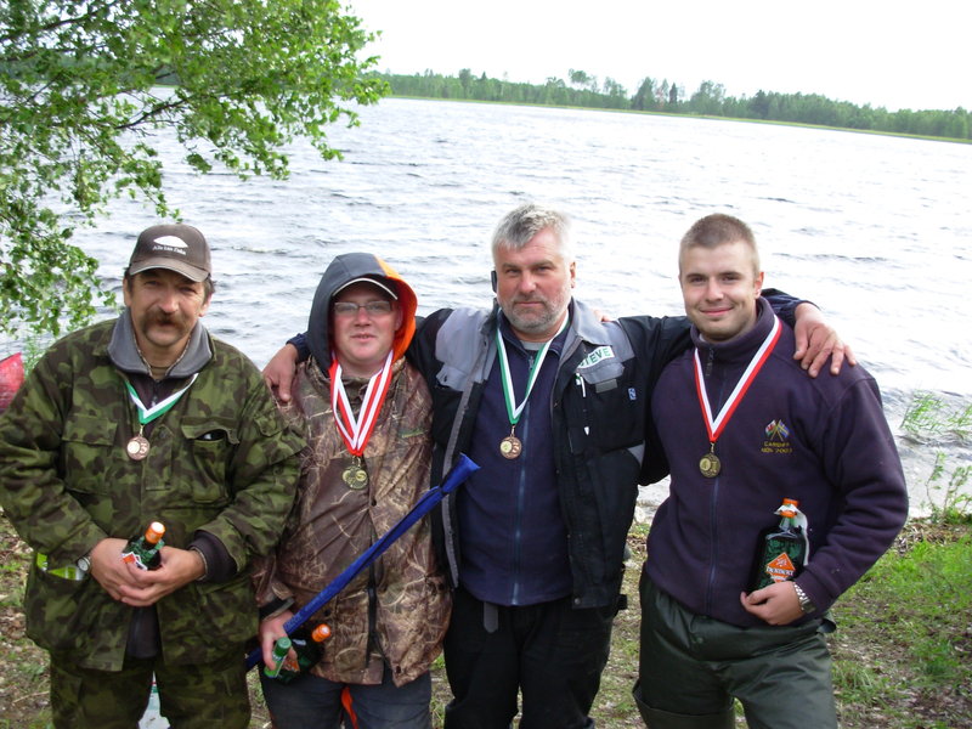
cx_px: 486
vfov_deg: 37.7
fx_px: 1067
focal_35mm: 38
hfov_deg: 49.0
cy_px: 364
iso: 50
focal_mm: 6.3
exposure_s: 1/80.6
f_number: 2.9
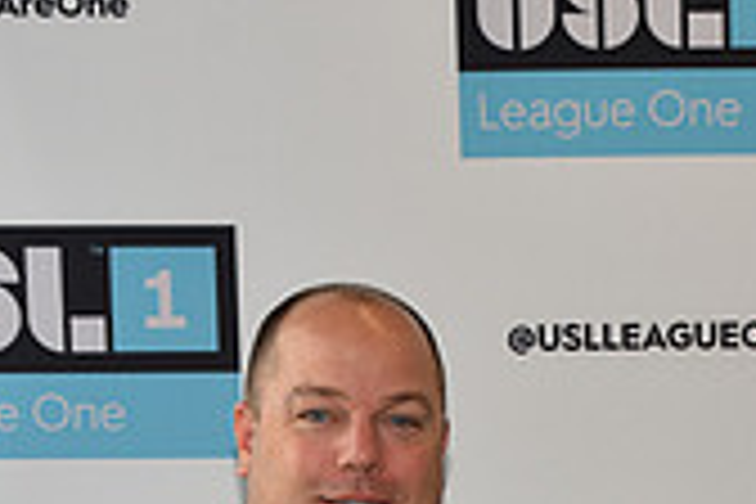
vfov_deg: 8.6
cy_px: 826
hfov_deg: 13.2
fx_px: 3255
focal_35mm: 155
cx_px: 652
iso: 400
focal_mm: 45
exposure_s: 1/60
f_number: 5.6
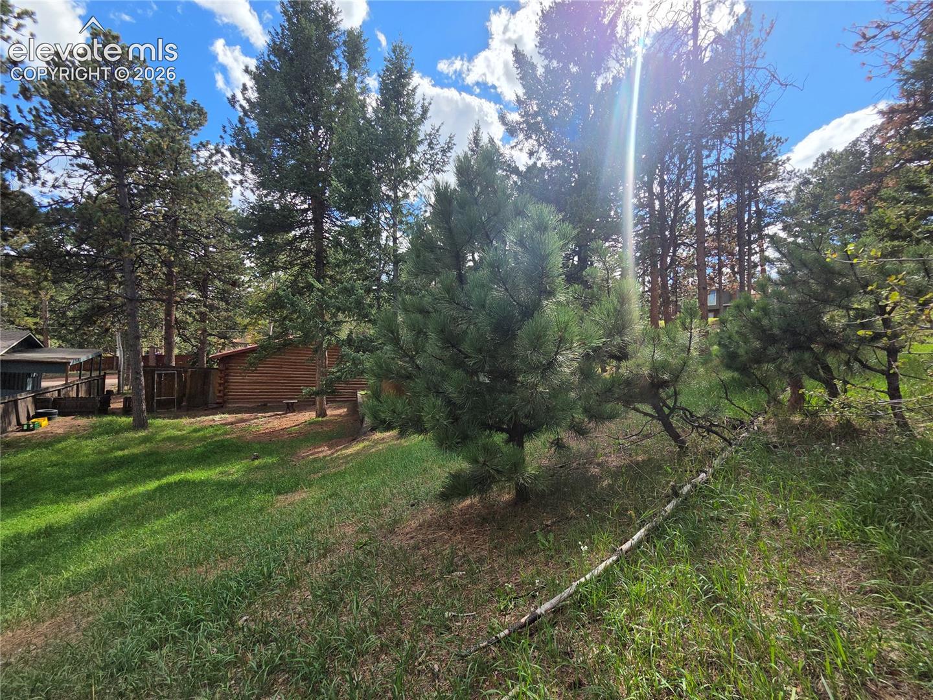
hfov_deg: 106.2
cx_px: 466
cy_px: 350
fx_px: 350
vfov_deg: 89.9
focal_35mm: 13
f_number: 2.2
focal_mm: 2.2
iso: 100
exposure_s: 1/2969
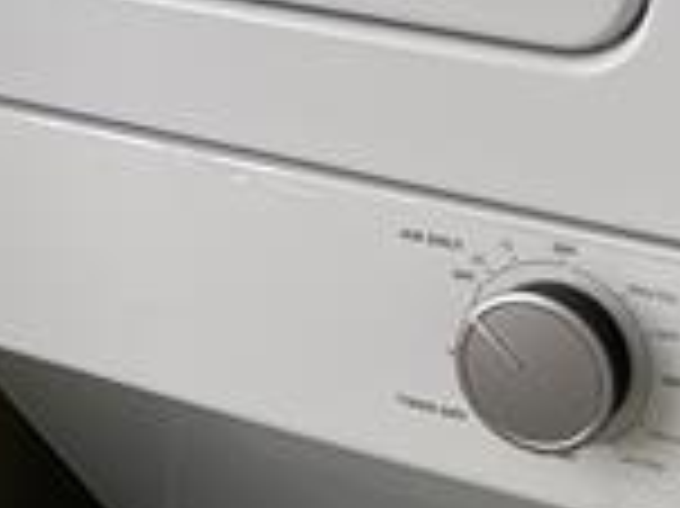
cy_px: 31
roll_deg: +3.8
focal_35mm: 132
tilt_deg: -18.1
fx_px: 2591
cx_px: -95
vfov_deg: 11.1
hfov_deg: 14.6
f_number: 1.6
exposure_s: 1/120
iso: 80
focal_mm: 5.1
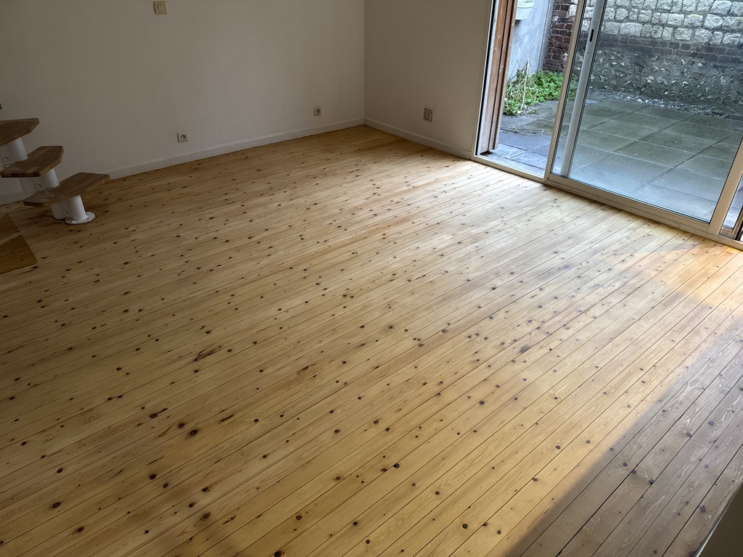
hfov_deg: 71.6
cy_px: 278
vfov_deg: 56.8
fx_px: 515
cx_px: 372
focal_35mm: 24
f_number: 1.78
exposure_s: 1/50
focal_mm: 6.76
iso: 160
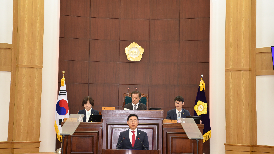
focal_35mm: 74
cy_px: 69
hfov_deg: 28.6
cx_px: 137
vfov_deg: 16.3
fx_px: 538
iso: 800
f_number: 3.2
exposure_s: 1/60
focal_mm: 70
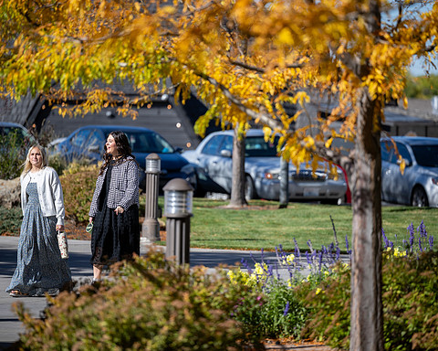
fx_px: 2943
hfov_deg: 8.5
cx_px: 221
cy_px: 175
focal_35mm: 227
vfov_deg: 6.8
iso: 100
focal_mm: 200
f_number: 2.8
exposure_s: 1/2000
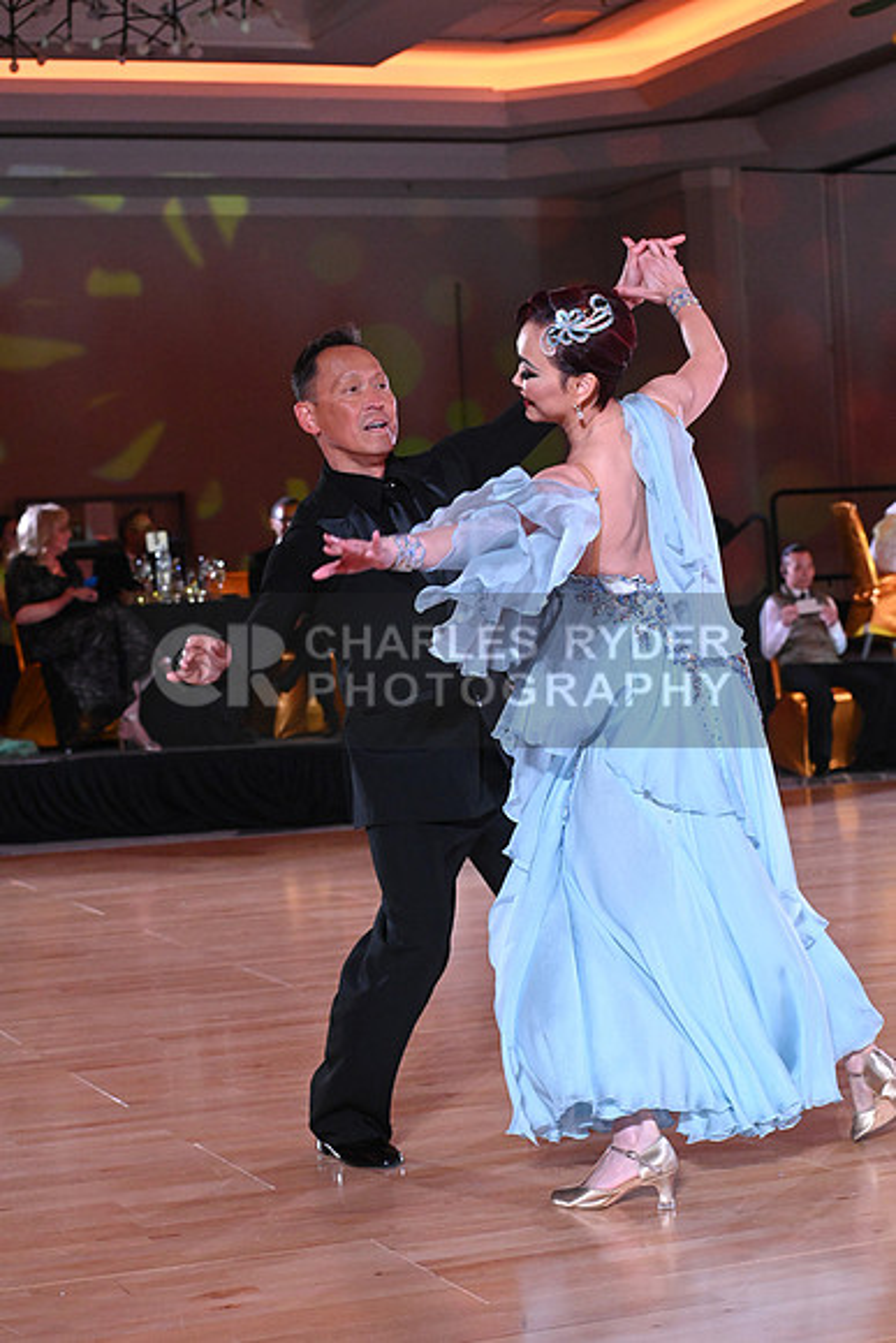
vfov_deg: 28.8
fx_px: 2612
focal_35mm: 70
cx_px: 448
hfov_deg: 19.5
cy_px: 672
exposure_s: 1/400
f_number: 6.3
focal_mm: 70
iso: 6400
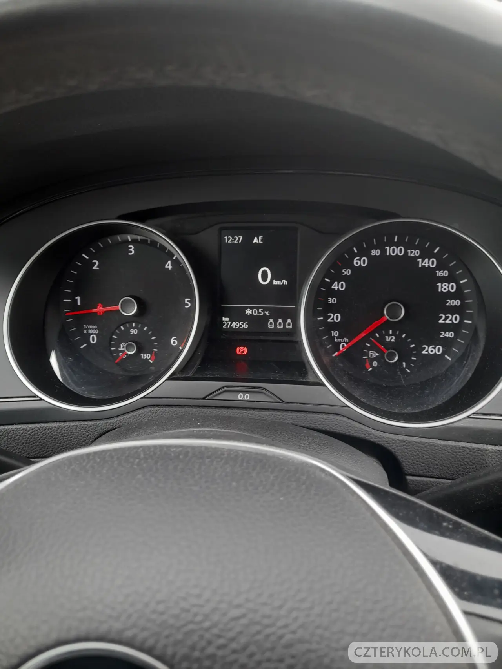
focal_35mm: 25
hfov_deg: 54.9
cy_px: 334
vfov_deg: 69.4
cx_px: 251
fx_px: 483
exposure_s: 1/50
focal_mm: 4.6
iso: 125
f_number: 2
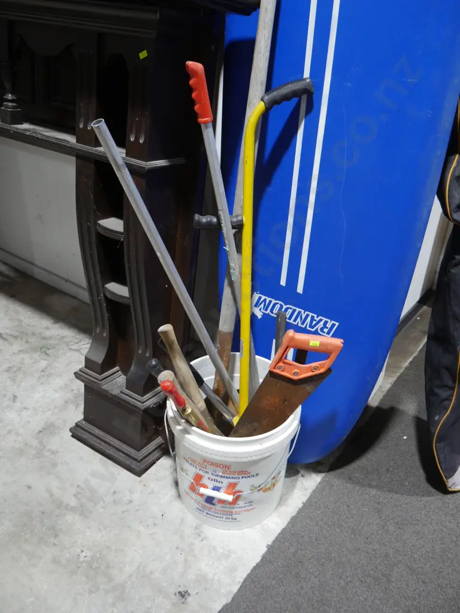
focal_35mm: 32
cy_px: 306
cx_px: 230
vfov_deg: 56.8
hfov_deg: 44.2
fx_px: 567
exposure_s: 1/60
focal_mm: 16
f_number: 3.6
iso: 400
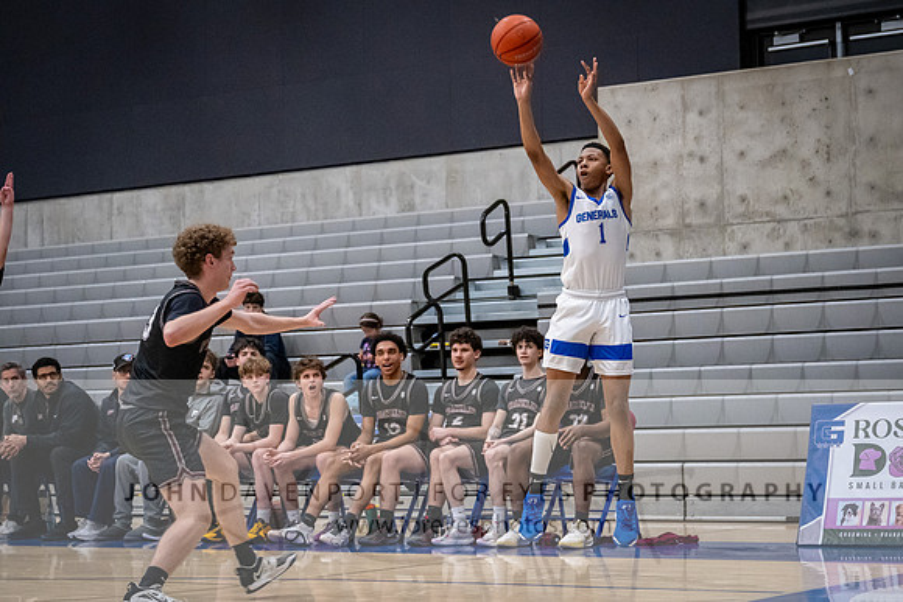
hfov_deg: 26.4
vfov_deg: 17.9
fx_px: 1909
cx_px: 614
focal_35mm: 76
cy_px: 265
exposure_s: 1/800
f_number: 3.5
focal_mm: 56
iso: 10000
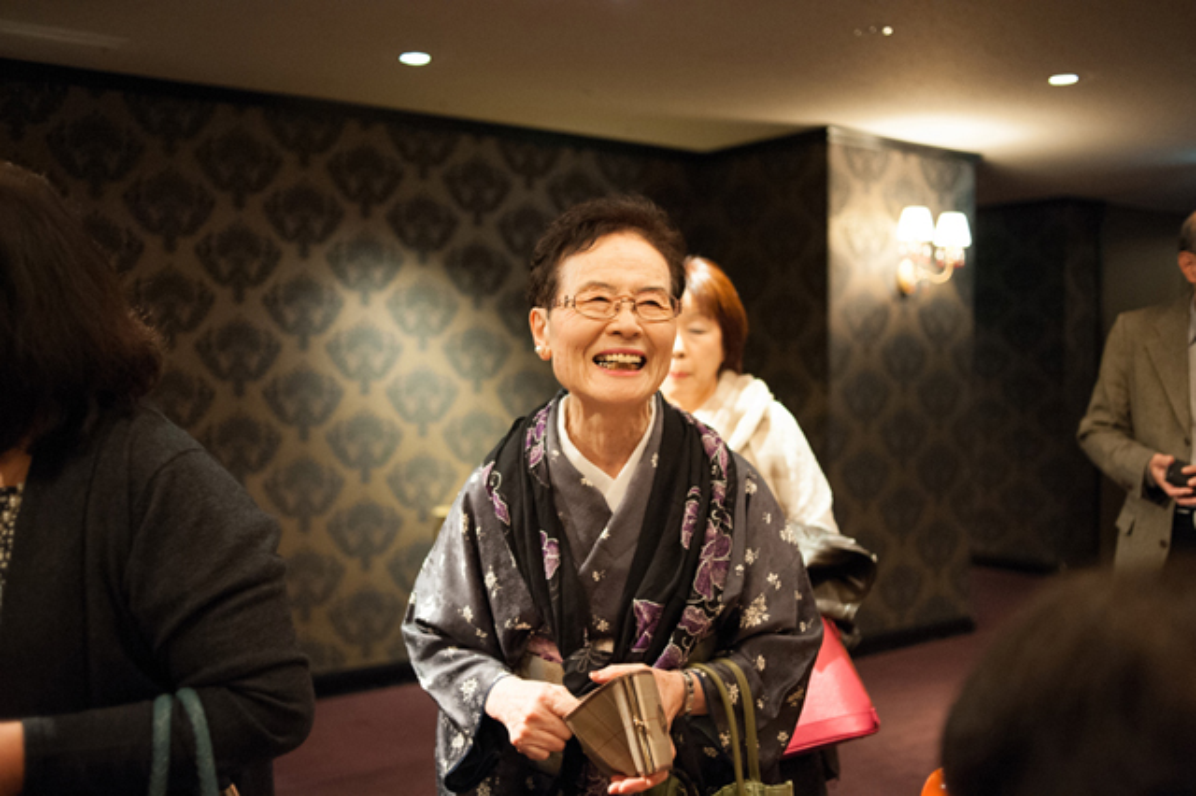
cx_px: 598
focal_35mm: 35
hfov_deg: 54.5
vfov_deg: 37.8
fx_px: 1162
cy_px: 398
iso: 3200
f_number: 2.8
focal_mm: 35
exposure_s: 1/100
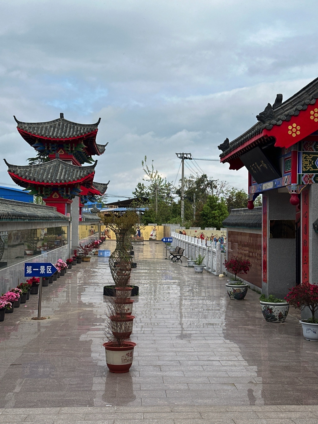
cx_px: 159
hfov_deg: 30.3
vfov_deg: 39.7
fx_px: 588
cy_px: 212
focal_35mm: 48
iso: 64
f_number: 1.78
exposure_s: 1/3876
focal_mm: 6.86
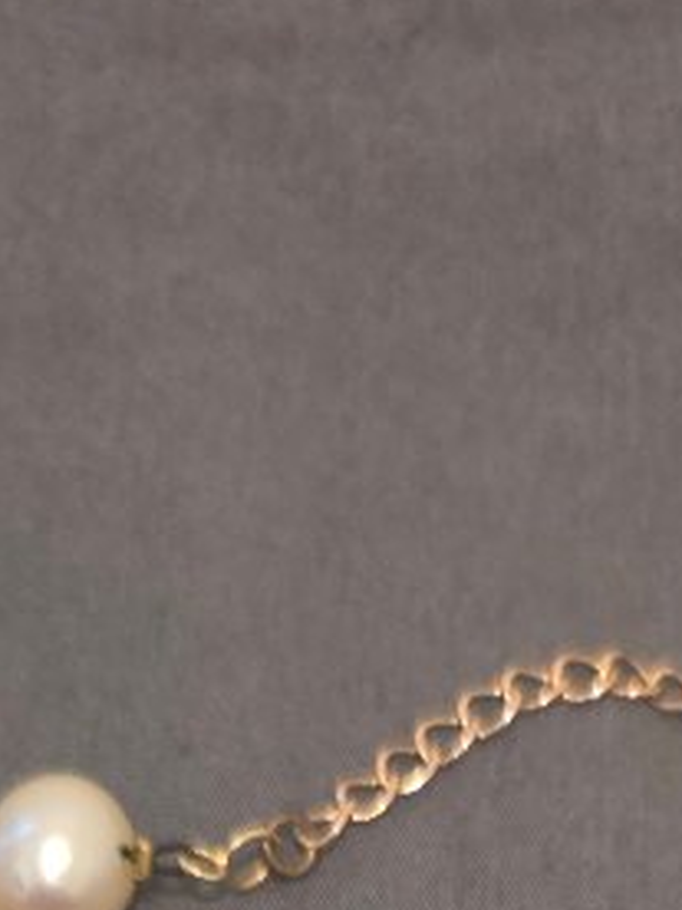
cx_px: 527
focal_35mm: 100
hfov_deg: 14.7
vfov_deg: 15.9
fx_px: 2627
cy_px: 1747
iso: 1600
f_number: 1.7
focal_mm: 6.3
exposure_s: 1/40
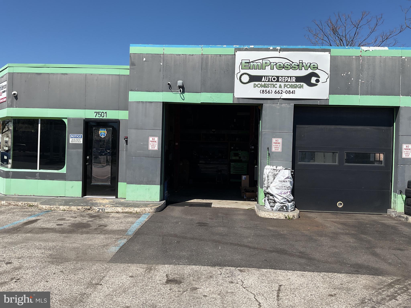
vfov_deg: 48.2
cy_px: 154
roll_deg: -2.4
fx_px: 344
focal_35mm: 29
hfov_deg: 61.7
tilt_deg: -0.5
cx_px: 206
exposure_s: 1/2141
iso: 16
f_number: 1.8
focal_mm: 3
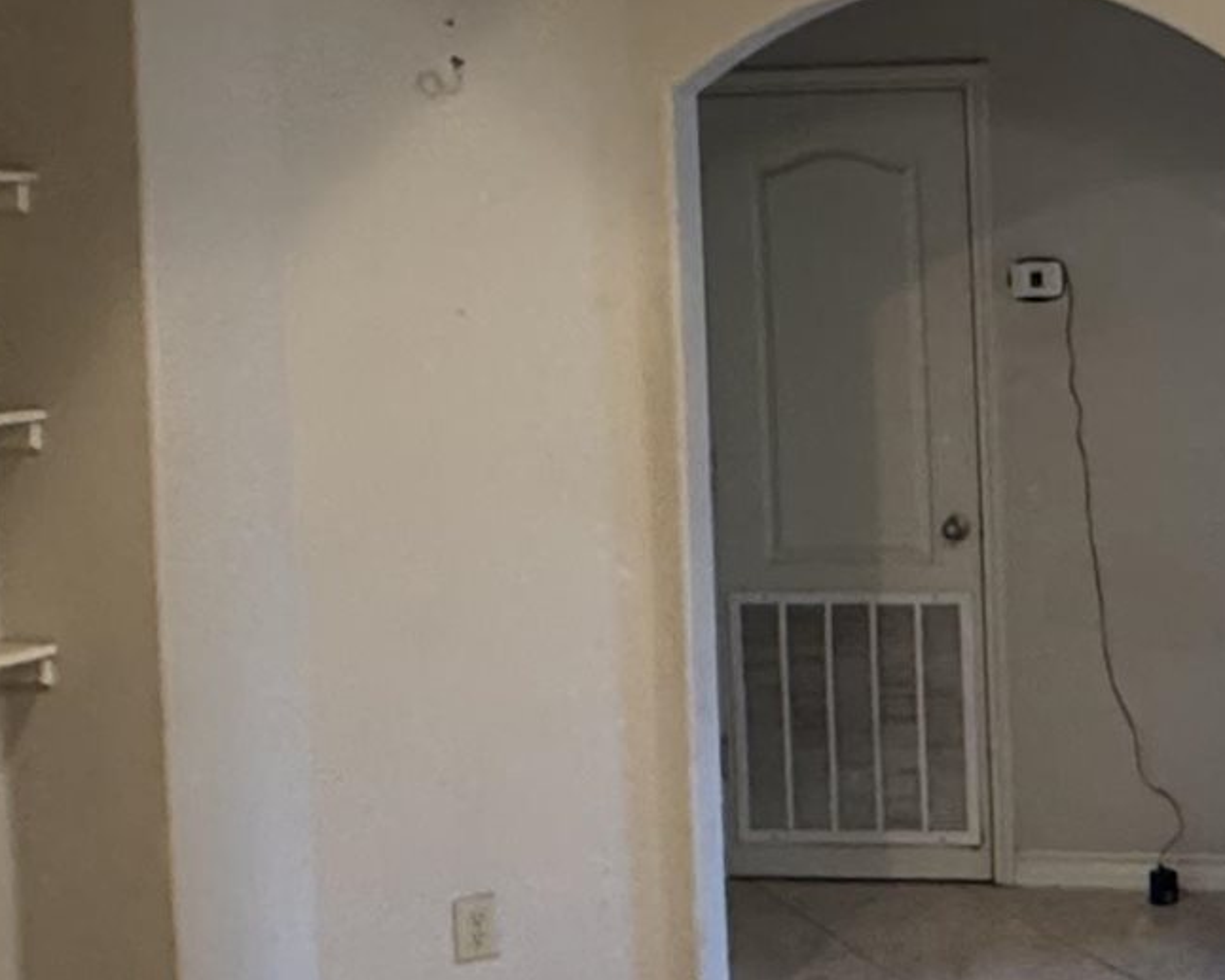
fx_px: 2357
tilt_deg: -3.8
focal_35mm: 65
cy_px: 328
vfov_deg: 23.4
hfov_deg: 25.5
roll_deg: +1.6
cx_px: 1553
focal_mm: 2.22
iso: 400
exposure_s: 1/60
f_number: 2.2
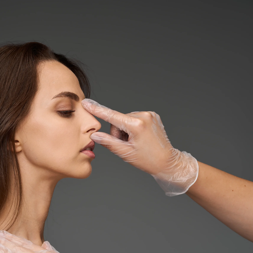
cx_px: 78
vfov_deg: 13.0
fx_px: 1108
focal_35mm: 134
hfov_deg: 13.0
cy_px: 126
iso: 100
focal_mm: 105
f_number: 7.1
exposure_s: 1/160
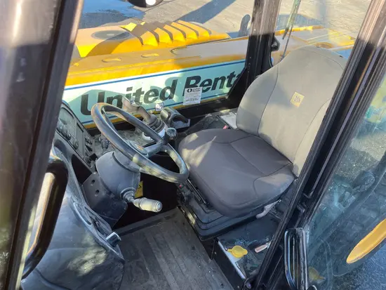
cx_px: 193
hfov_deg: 67.3
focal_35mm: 26
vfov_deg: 53.1
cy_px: 145
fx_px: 290
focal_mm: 5.1
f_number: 1.6
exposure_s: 1/194
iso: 40
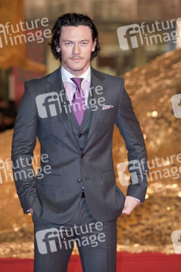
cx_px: 90
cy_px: 136
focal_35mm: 145
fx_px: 1093
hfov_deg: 9.5
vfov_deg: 14.1
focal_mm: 145
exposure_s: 1/160
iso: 1000
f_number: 5.6
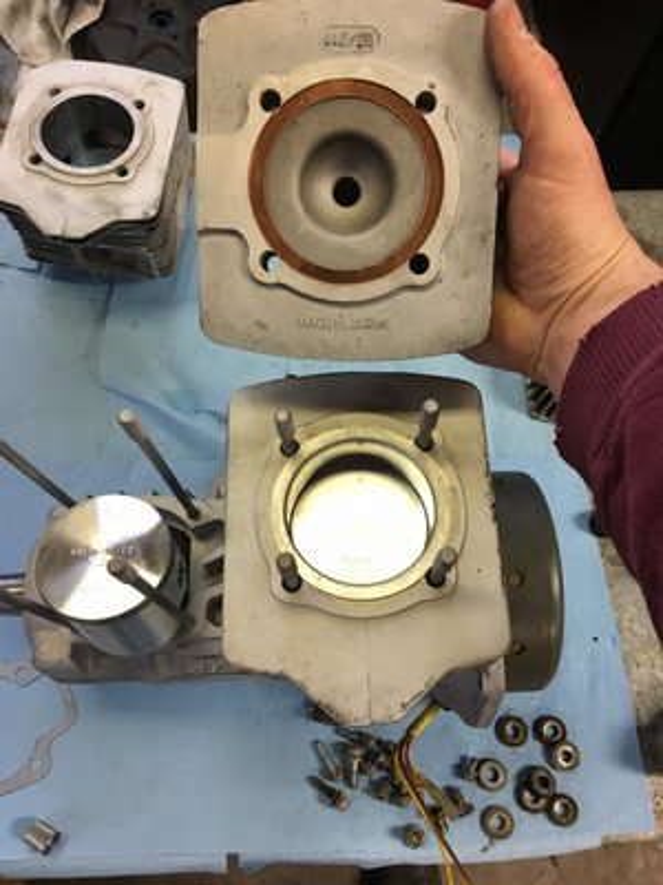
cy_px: 442
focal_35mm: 29
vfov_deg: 61.7
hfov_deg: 48.2
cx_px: 332
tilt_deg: -65.6
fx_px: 741
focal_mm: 4.15
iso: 32
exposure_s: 1/30
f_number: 2.2
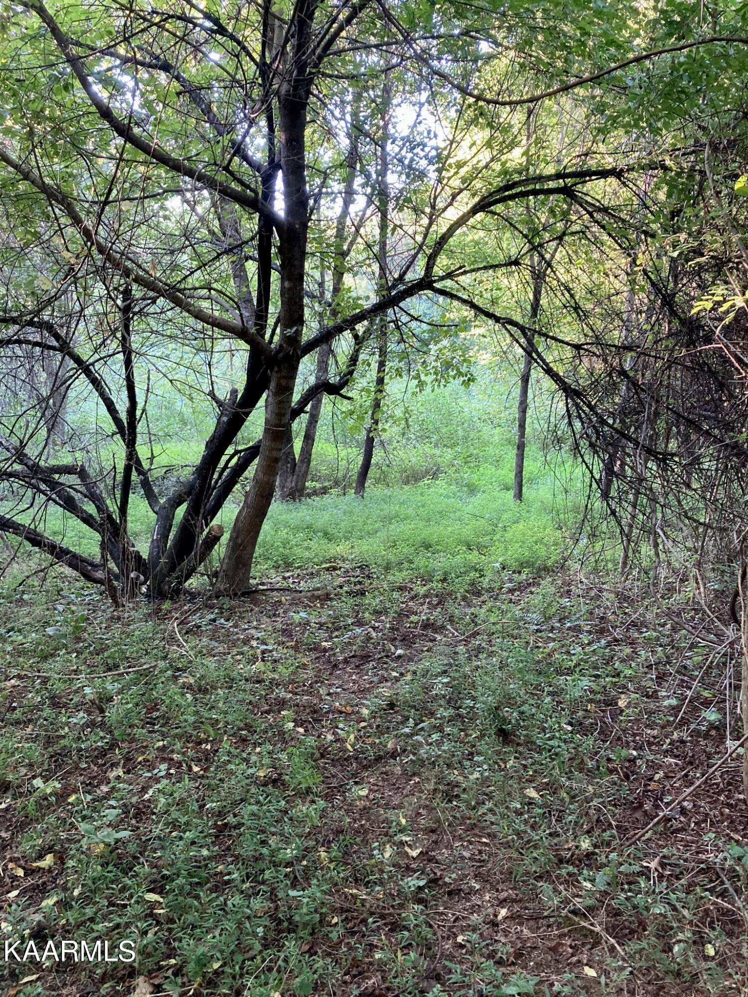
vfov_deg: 63.4
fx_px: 807
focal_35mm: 28
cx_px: 374
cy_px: 498
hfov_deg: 49.7
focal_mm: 3.99
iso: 160
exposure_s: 1/60
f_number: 1.8
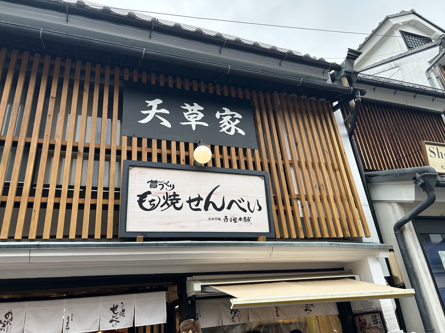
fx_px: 334
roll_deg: +6.5
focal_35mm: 26
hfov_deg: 67.3
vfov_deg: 53.1
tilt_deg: +26.5
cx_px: 222
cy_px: 166
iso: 50
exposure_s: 1/572
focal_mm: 5.7
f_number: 1.5
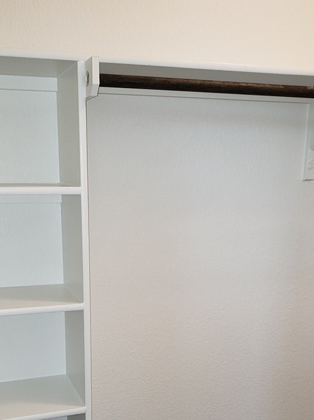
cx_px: 123
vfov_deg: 43.2
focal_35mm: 42
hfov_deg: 34.2
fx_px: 508
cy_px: 322
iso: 100
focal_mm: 4.3
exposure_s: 1/24
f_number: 2.4
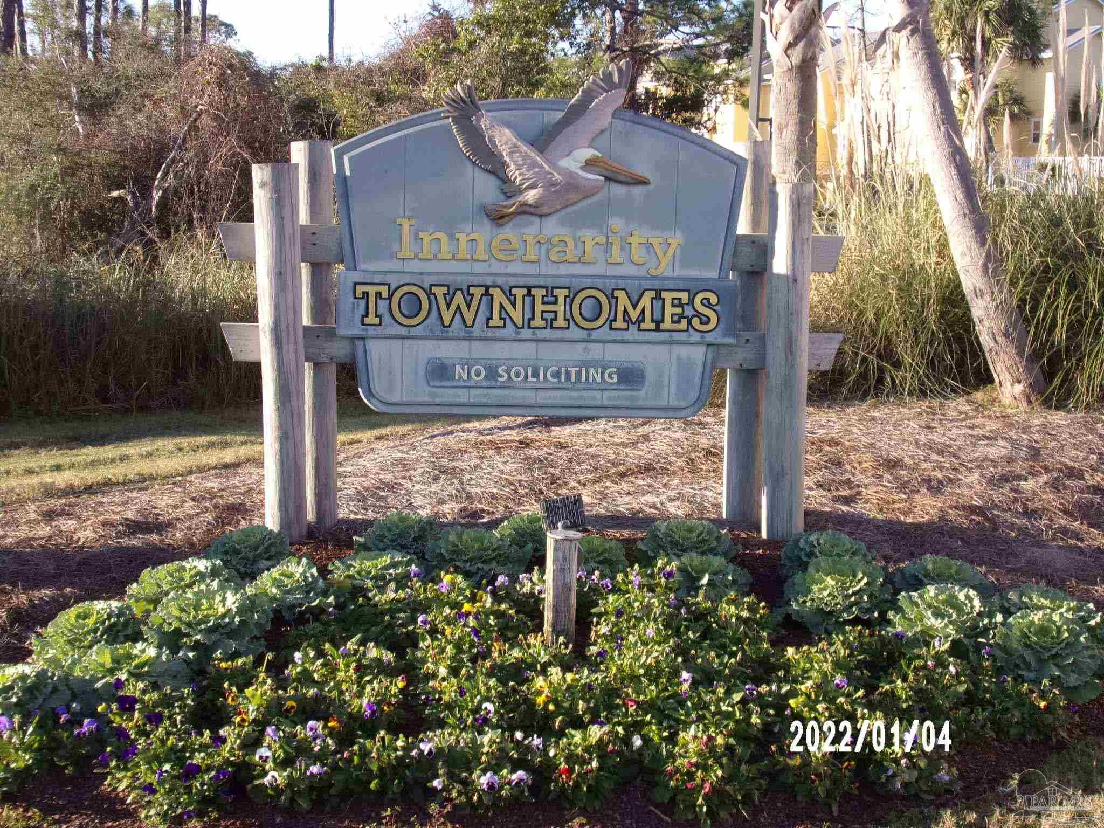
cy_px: 414
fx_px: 1467
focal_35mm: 46
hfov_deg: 41.2
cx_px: 552
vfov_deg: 31.5
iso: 80
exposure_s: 1/170
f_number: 4.1
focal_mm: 8.3
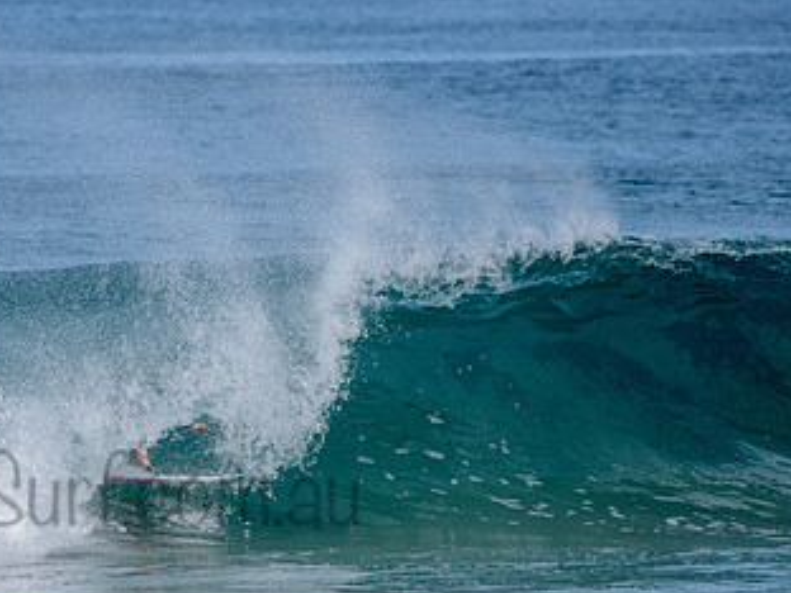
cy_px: 468
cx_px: 91
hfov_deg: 2.2
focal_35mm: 894
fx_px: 20429
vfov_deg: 1.7
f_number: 6.3
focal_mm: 500
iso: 250
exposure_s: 1/2500
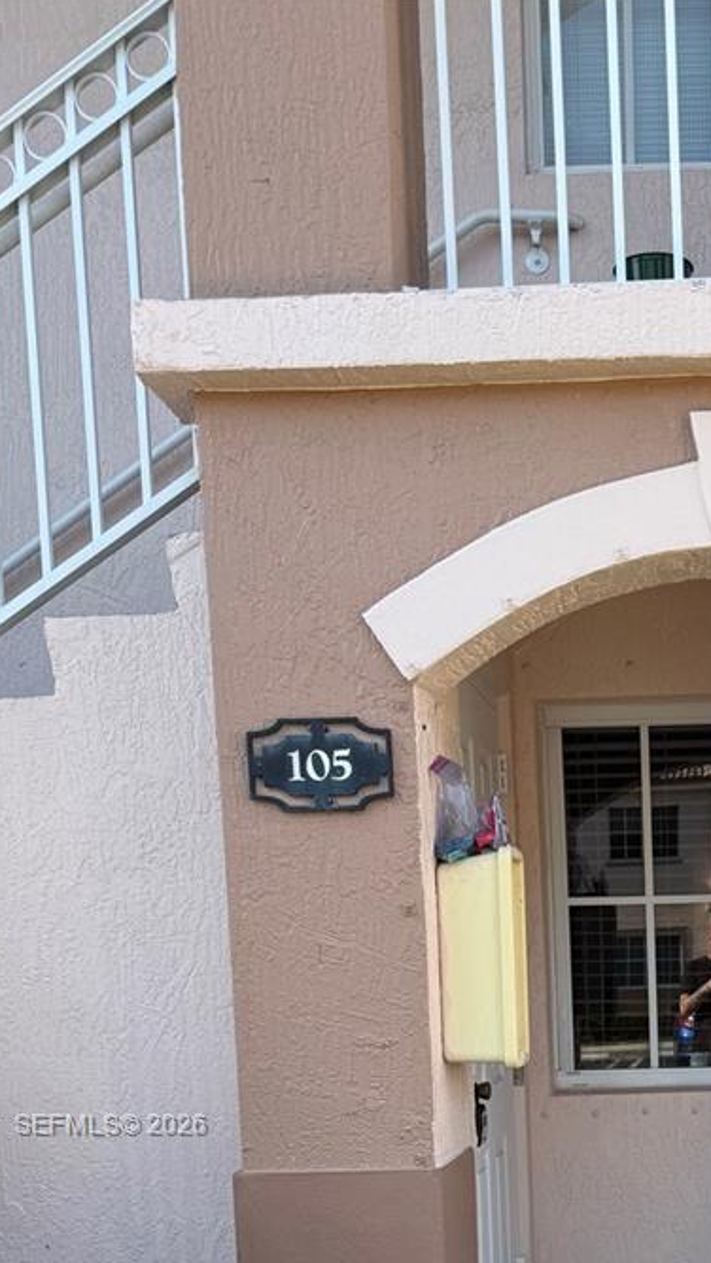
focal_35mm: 47
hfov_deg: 24.3
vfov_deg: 40.5
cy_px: 1127
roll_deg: +1.0
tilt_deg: -6.0
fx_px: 1574
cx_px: 707
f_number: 1.78
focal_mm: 6.76
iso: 80
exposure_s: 1/849
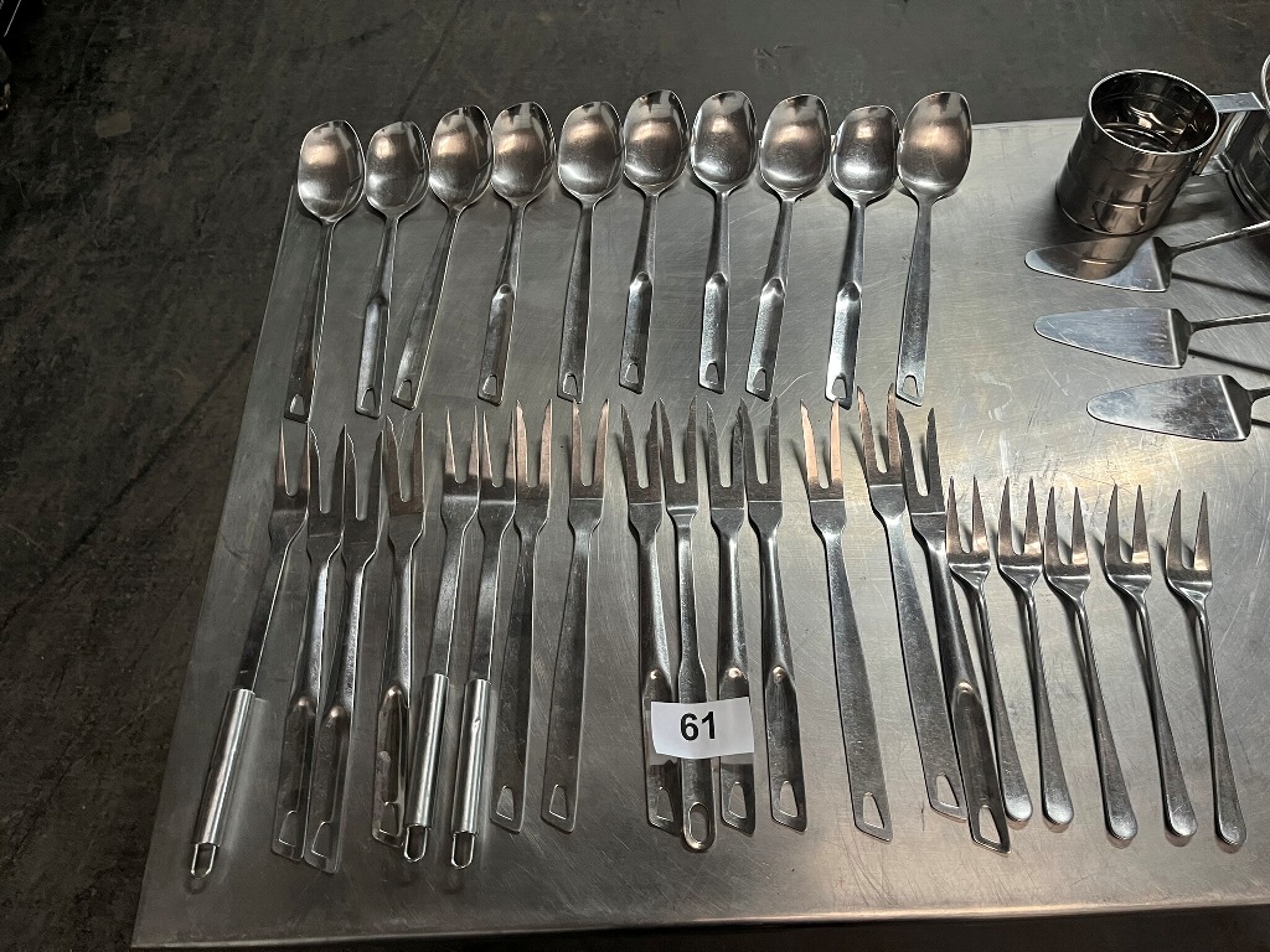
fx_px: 954
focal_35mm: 26
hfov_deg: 67.3
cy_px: 476
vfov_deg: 53.1
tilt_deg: -59.2
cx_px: 635
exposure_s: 1/50
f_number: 1.6
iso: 200
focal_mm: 5.1
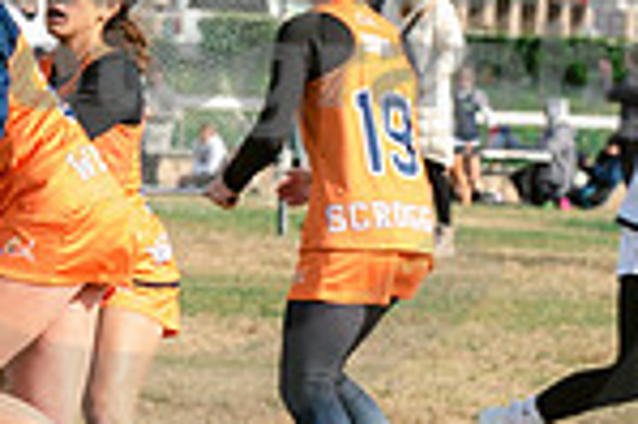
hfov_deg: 3.0
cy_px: 313
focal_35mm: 690
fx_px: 12215
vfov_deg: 2.0
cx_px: 4
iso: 250
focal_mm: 130
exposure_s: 1/800
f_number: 7.1
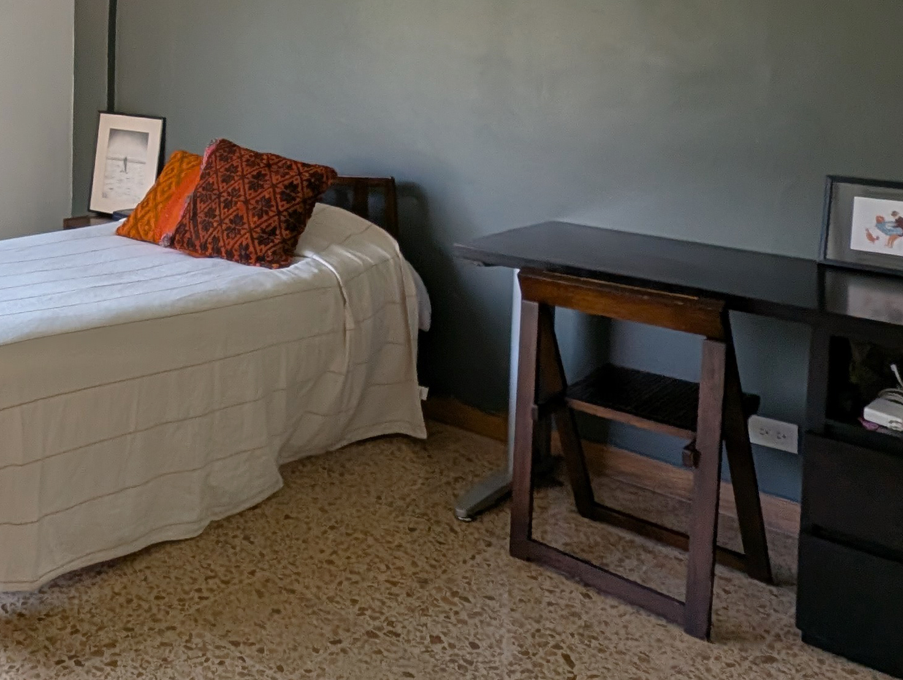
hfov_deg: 46.9
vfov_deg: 37.1
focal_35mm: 36
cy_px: 64
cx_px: 115
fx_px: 940
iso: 59
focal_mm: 1.95
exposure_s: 1/88.2
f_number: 2.2
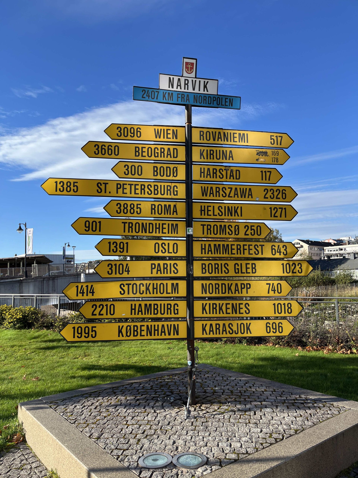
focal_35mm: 26
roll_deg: +2.5
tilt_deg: +5.0
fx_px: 359
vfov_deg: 67.3
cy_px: 239
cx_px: 179
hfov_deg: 53.1
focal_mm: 5.1
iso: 50
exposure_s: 1/1558
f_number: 1.6
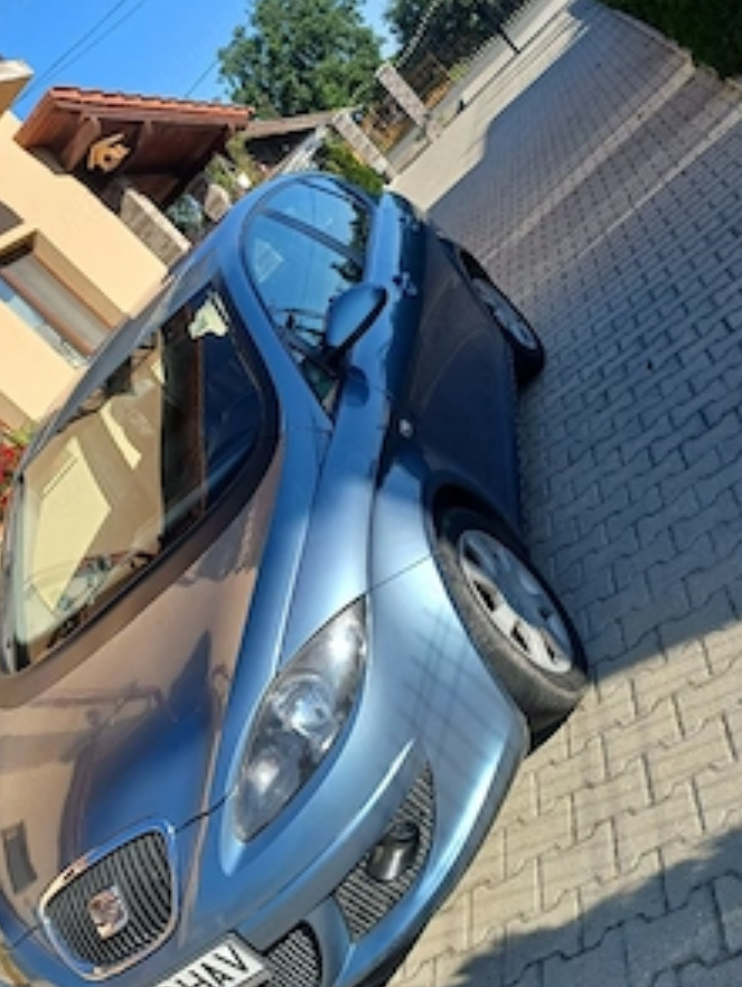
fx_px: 970
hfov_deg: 41.8
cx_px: 329
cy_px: 571
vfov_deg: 53.7
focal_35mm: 34
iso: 50
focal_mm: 4.65
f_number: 1.8
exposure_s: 1/909
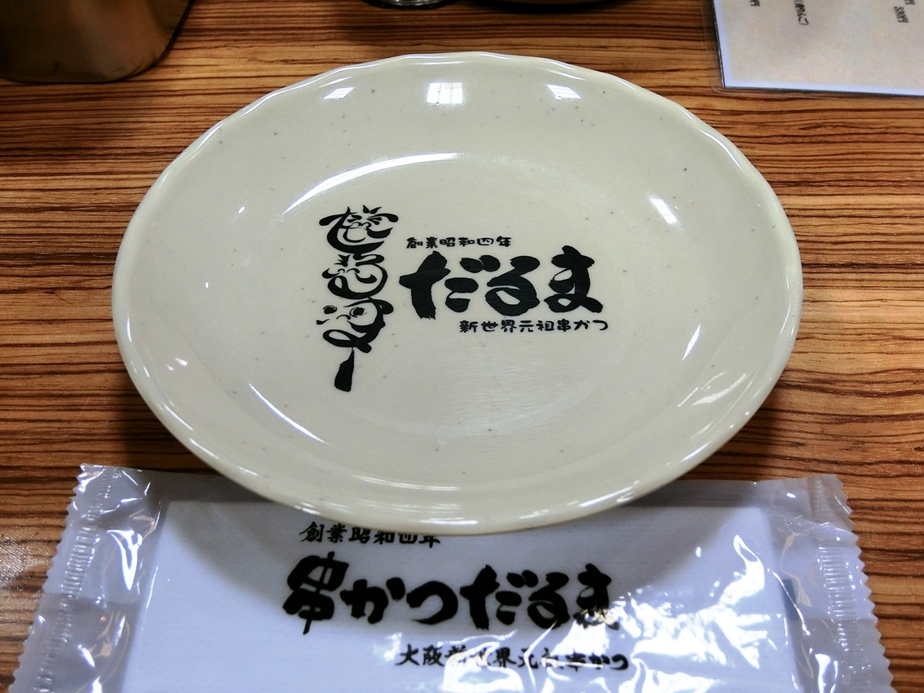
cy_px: 349
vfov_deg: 39.7
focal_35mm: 36
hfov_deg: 51.3
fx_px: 961
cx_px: 443
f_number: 3.4
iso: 200
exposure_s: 1/125
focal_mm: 7.2
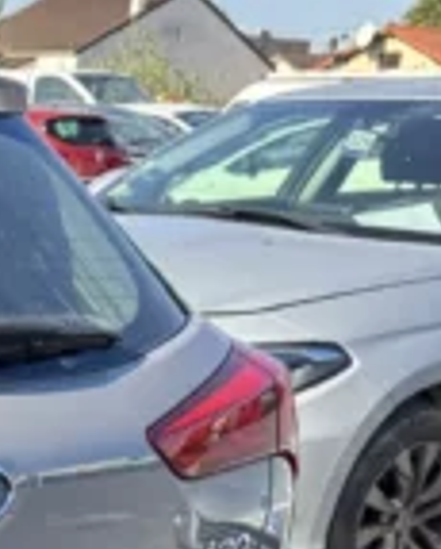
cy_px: 614
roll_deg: -1.4
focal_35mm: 98
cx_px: -522
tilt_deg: -16.6
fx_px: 1594
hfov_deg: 13.0
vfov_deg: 18.7
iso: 80
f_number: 1.78
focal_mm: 6.76
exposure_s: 1/1172
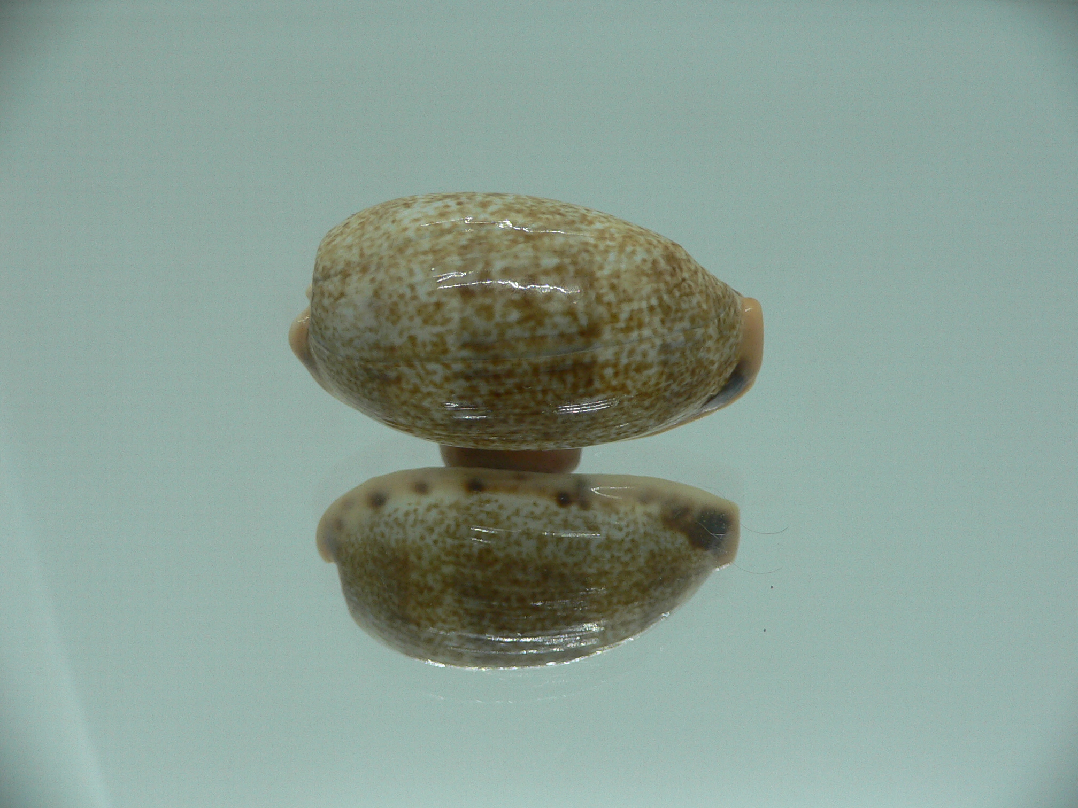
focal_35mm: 35
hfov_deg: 52.6
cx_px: 539
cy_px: 404
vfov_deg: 40.7
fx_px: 1090
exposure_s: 1/60
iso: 100
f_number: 2.8
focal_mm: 4.6
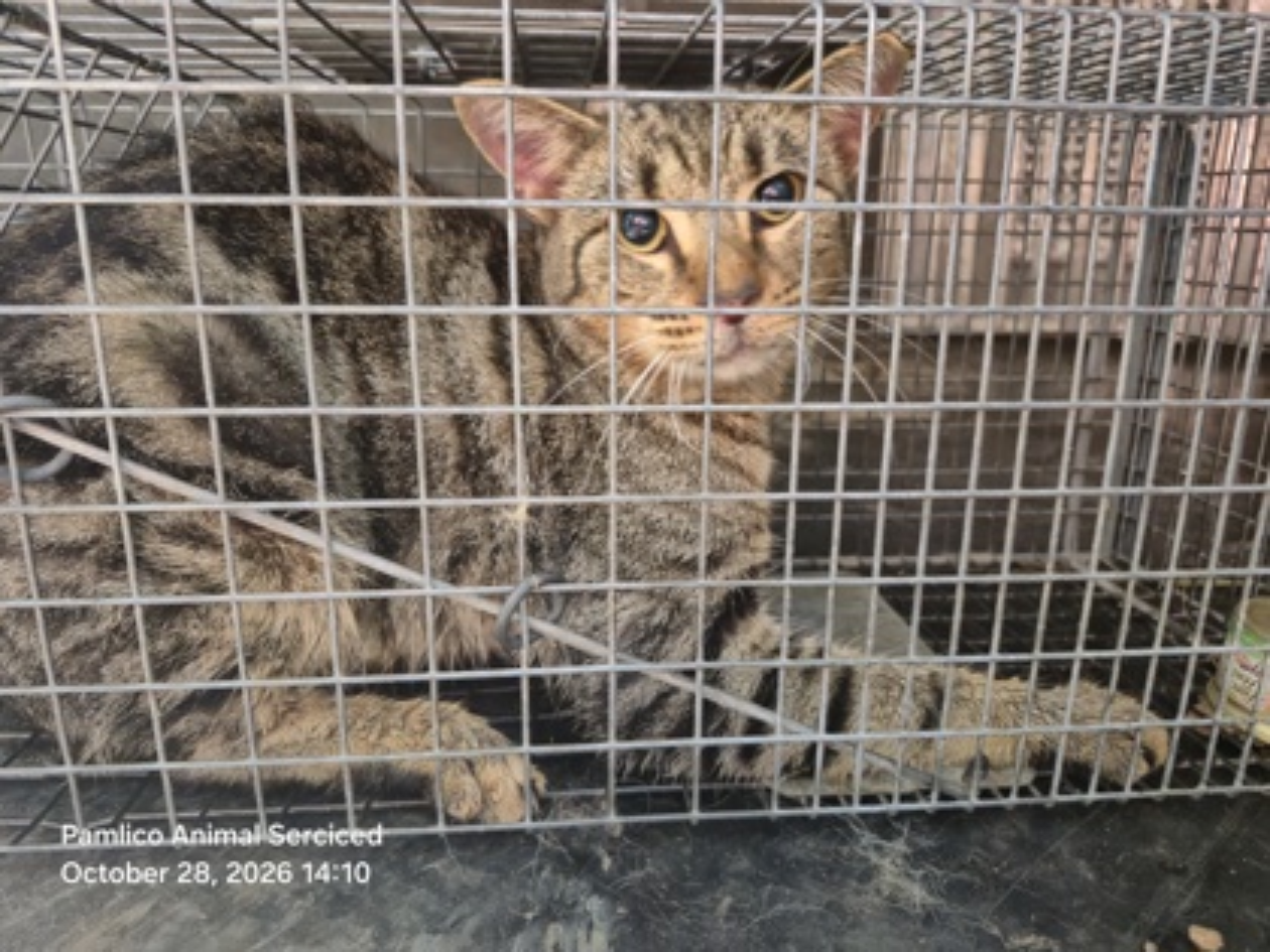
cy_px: 476
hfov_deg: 73.9
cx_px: 635
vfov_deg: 58.9
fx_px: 844
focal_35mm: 23
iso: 640
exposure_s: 1/30
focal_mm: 5.4
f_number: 1.8
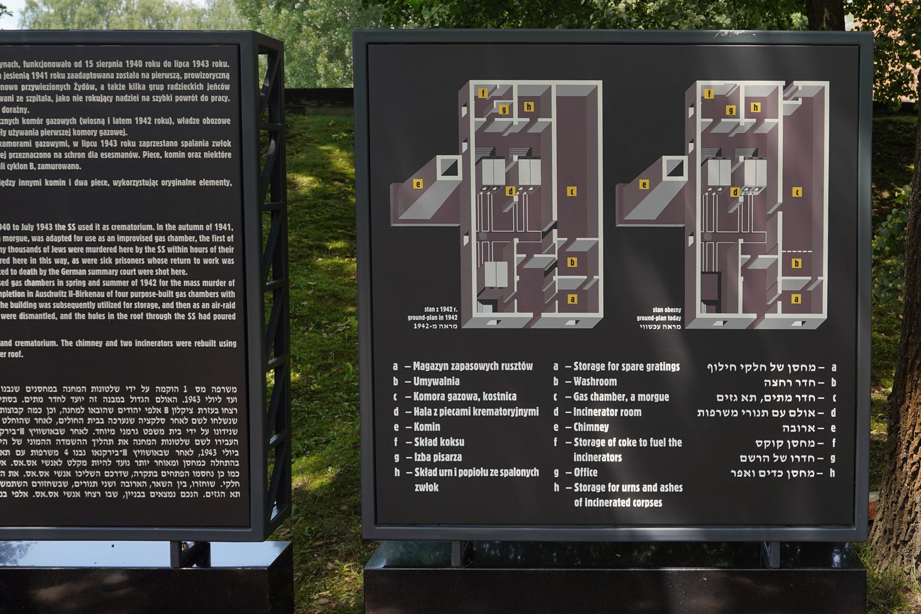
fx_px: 614
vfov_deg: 53.1
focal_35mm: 24
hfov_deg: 73.7
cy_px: 307
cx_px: 460
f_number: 8
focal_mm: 24
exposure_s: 1/100
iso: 100
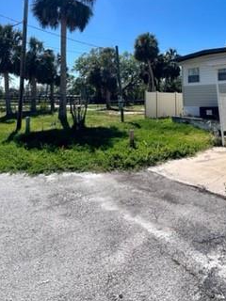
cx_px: 119
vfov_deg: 63.6
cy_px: 77
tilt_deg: +3.5
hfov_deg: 53.0
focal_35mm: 26
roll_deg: -0.1
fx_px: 226
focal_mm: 1.57
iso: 32
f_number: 1.8
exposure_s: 1/1623
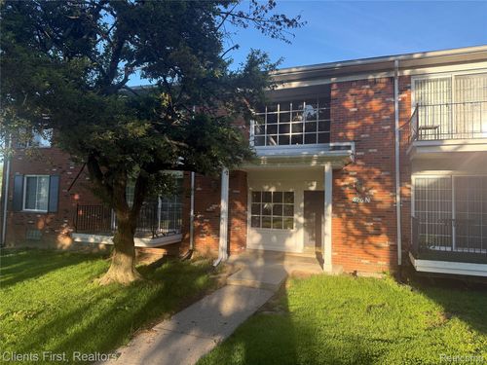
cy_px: 182
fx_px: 338
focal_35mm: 24
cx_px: 244
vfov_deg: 56.8
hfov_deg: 71.6
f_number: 1.78
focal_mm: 6.76
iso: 100
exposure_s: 1/849
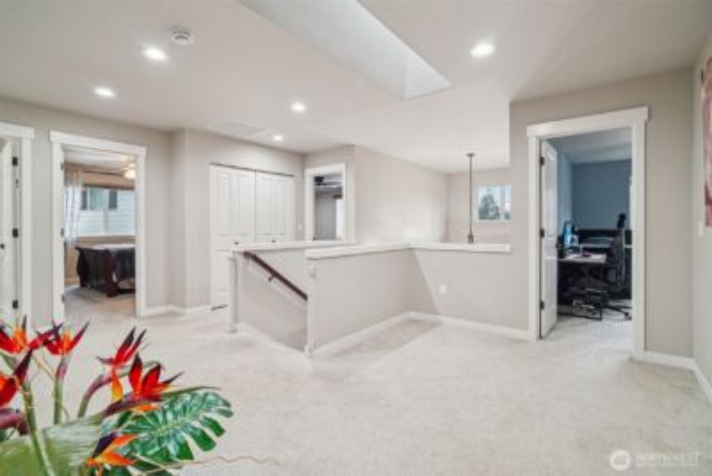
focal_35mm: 16
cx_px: 356
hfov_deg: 96.7
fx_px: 317
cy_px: 238
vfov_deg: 73.8
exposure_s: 1/25
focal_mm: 16
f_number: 8
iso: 1600
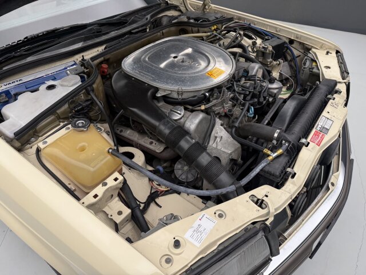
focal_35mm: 24
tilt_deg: -40.3
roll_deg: +0.5
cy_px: 138
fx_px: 254
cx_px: 183
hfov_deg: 71.6
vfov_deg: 56.8
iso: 200
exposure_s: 1/105
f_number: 1.78
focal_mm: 6.76
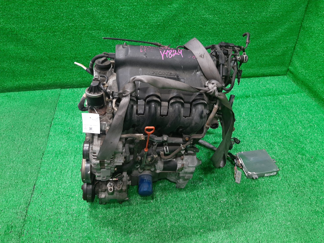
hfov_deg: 67.3
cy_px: 122
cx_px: 162
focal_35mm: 26
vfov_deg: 53.1
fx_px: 243
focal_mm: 3.93
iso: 161
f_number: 1.7
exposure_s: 1/50
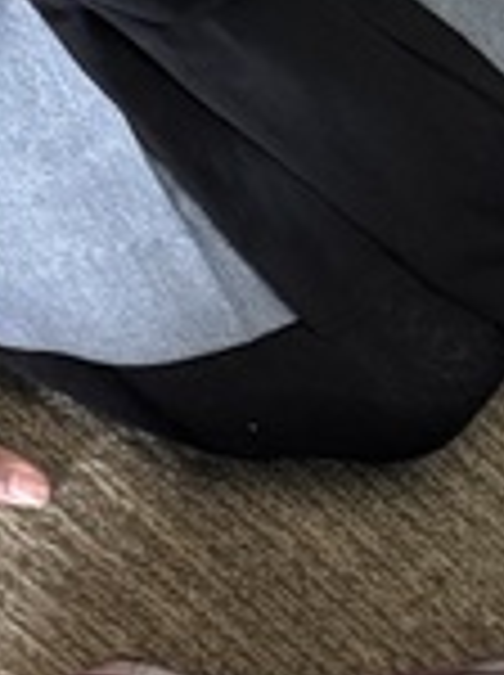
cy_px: 994
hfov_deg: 8.3
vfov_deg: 11.6
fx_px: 3193
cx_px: 1184
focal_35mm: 164
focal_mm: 6.76
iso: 800
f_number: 1.78
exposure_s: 1/59
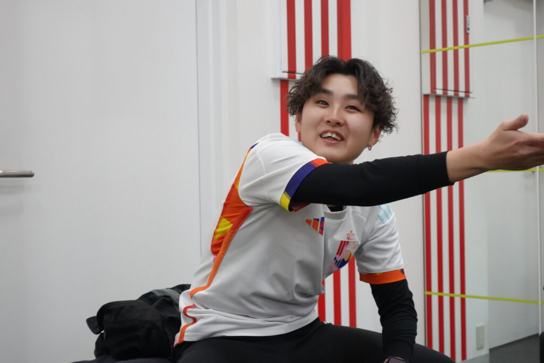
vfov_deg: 23.4
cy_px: 182
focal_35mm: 58
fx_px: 877
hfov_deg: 34.5
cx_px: 272
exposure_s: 1/250
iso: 2000
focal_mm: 21.83
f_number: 2.8
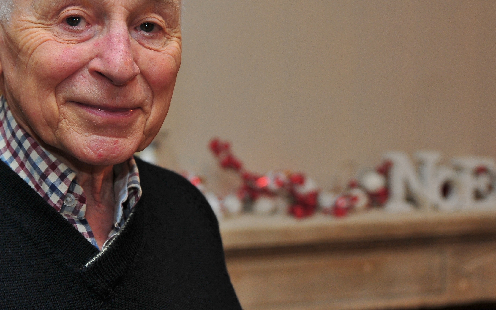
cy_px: 70
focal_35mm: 123
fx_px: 1663
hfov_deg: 16.9
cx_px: 151
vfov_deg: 10.6
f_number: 2.8
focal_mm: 50
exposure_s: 1/60
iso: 250
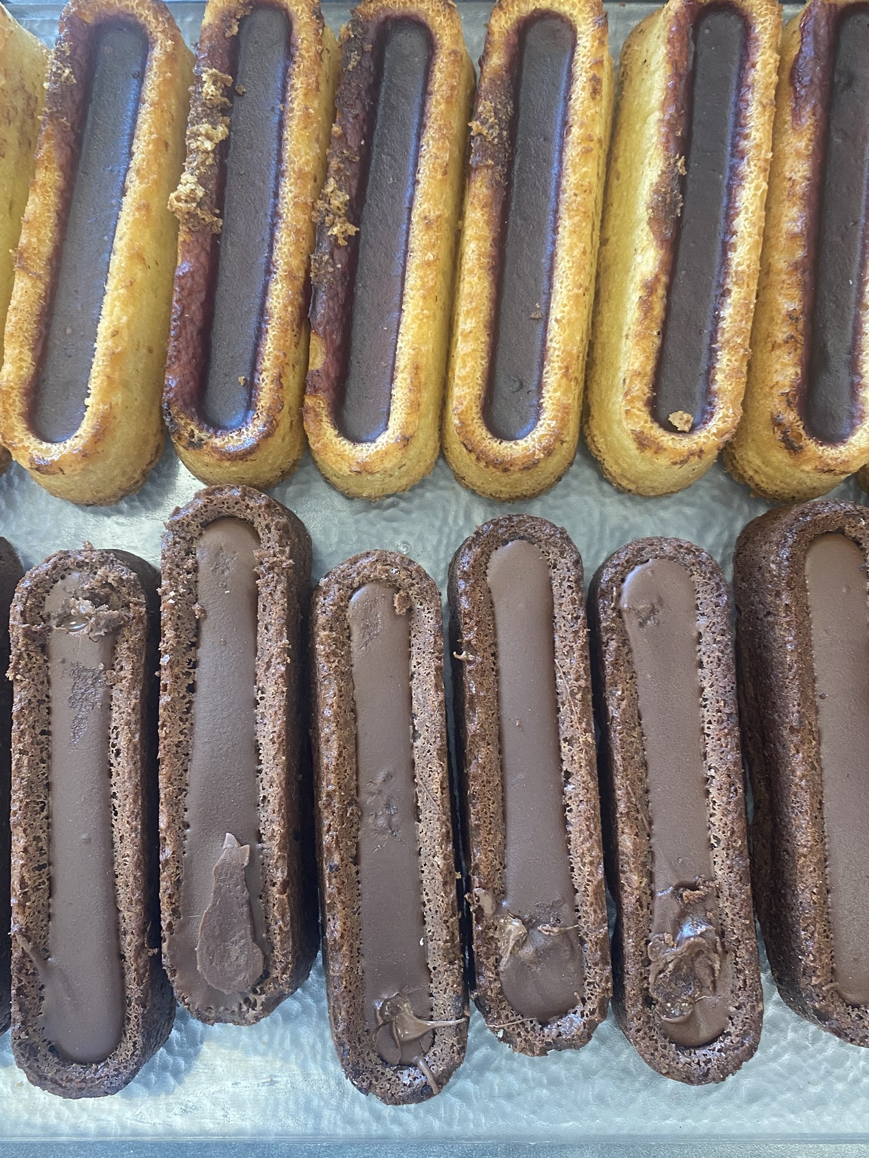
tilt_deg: -84.7
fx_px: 971
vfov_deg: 61.6
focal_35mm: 29
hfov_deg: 48.2
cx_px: 437
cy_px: 620
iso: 100
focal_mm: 4.25
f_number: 1.8
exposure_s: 1/50
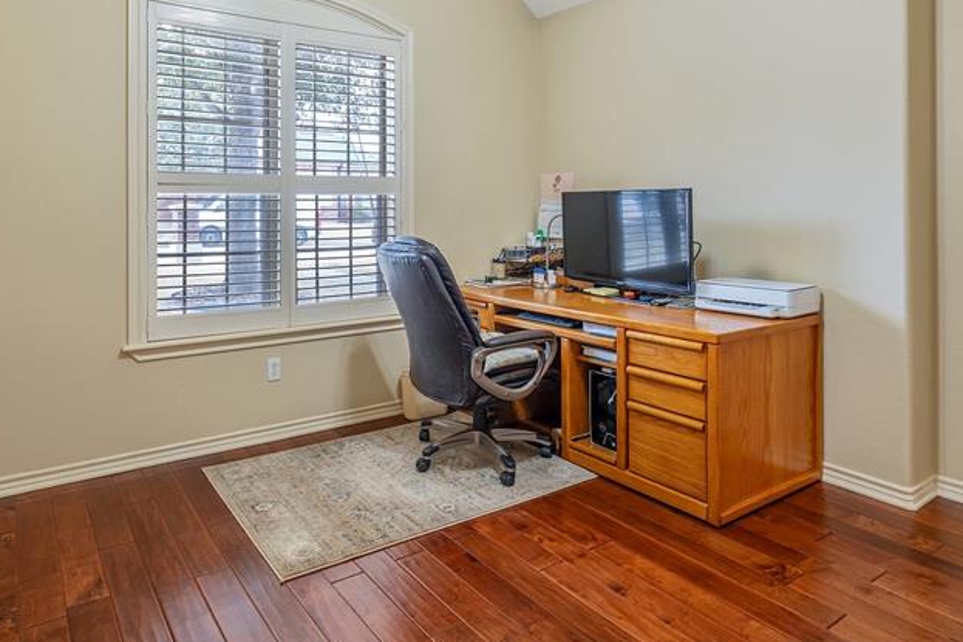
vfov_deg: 53.7
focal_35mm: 23
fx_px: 615
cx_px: 382
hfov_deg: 75.2
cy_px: 203
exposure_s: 1/6
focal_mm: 14
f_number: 8
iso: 800
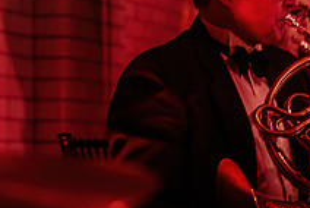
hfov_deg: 8.7
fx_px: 2026
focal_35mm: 235
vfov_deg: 5.9
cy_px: 97
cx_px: 330
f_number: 2.8
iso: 1600
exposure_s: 1/80
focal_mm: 86
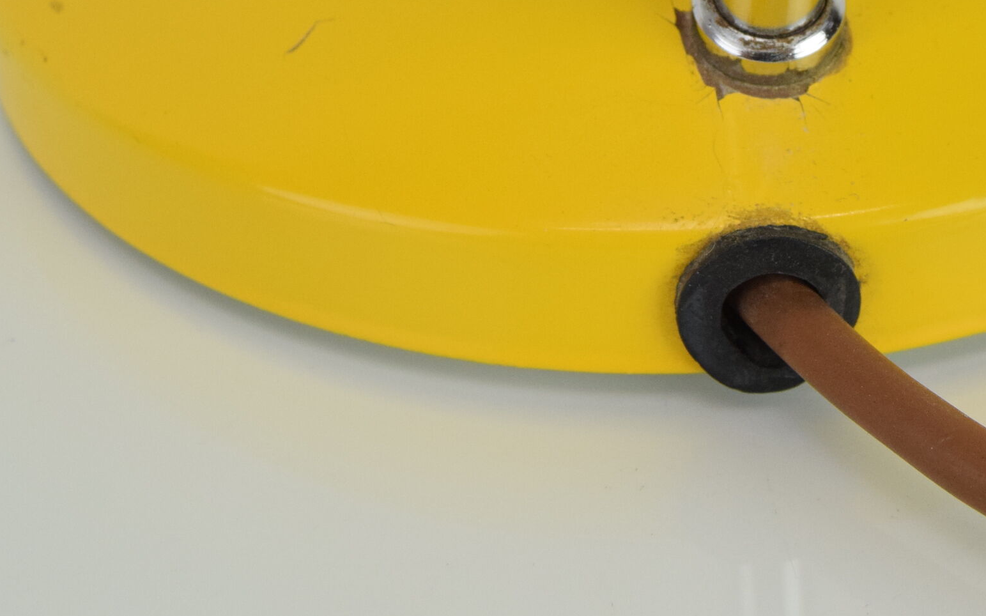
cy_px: 17
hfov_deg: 22.9
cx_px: 799
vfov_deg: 14.5
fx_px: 2391
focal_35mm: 89
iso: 1600
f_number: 8
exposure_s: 1/400
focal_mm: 30
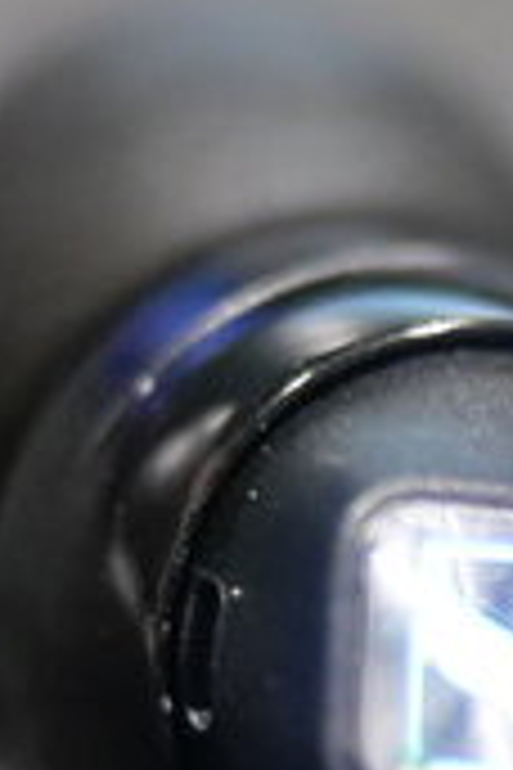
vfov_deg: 5.3
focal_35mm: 389
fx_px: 8314
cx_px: 891
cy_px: 540
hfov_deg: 3.5
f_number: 2.8
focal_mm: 40
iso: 3200
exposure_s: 1/25
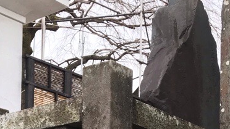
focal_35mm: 84
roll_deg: -0.7
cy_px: 242
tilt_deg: +0.5
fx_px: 512
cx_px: 102
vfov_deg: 12.9
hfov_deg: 25.3
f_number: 1.8
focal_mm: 3.99
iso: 32
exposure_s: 1/120
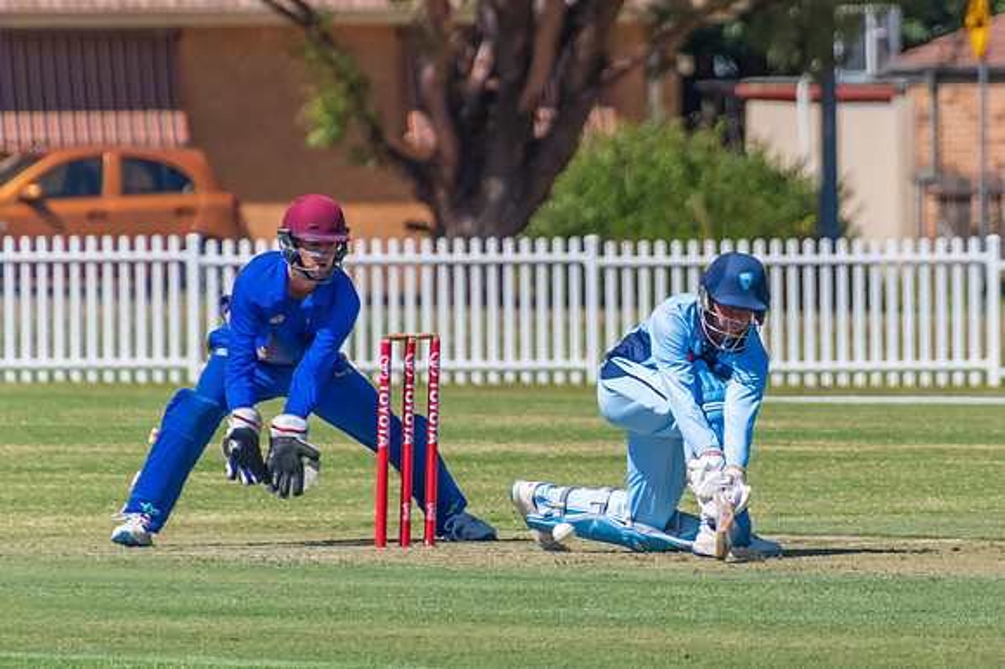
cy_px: 246
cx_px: 715
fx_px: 28055
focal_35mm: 1006
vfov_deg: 1.4
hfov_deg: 2.1
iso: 400
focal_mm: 400
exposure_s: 1/3200
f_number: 6.3
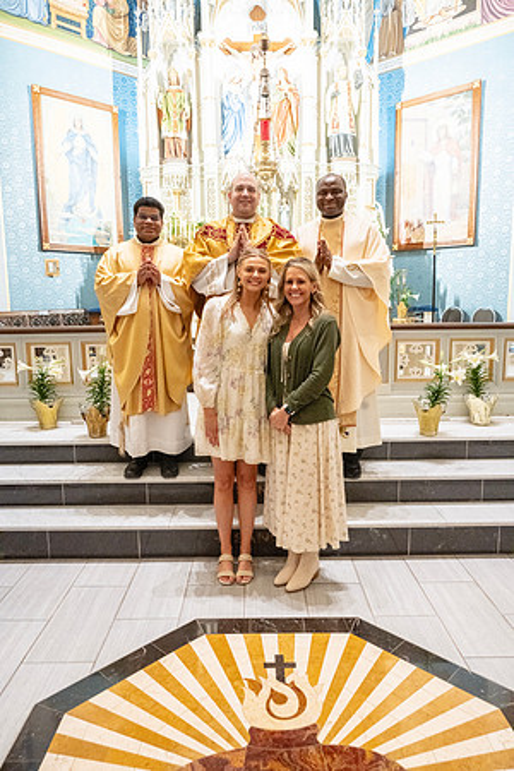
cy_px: 386
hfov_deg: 50.4
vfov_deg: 70.4
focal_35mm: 26
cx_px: 257
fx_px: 546
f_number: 7.1
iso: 5000
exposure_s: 1/60
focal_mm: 25.5
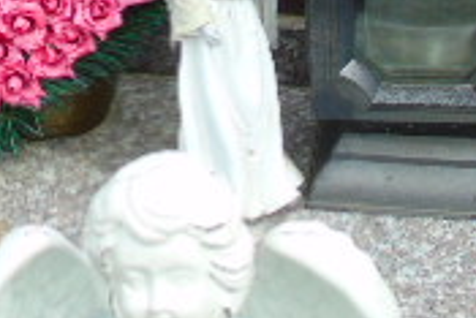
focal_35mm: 175
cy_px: -307
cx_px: -8
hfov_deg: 11.6
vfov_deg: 7.6
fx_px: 2316
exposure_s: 1/400
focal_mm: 8.2
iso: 80
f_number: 4.1
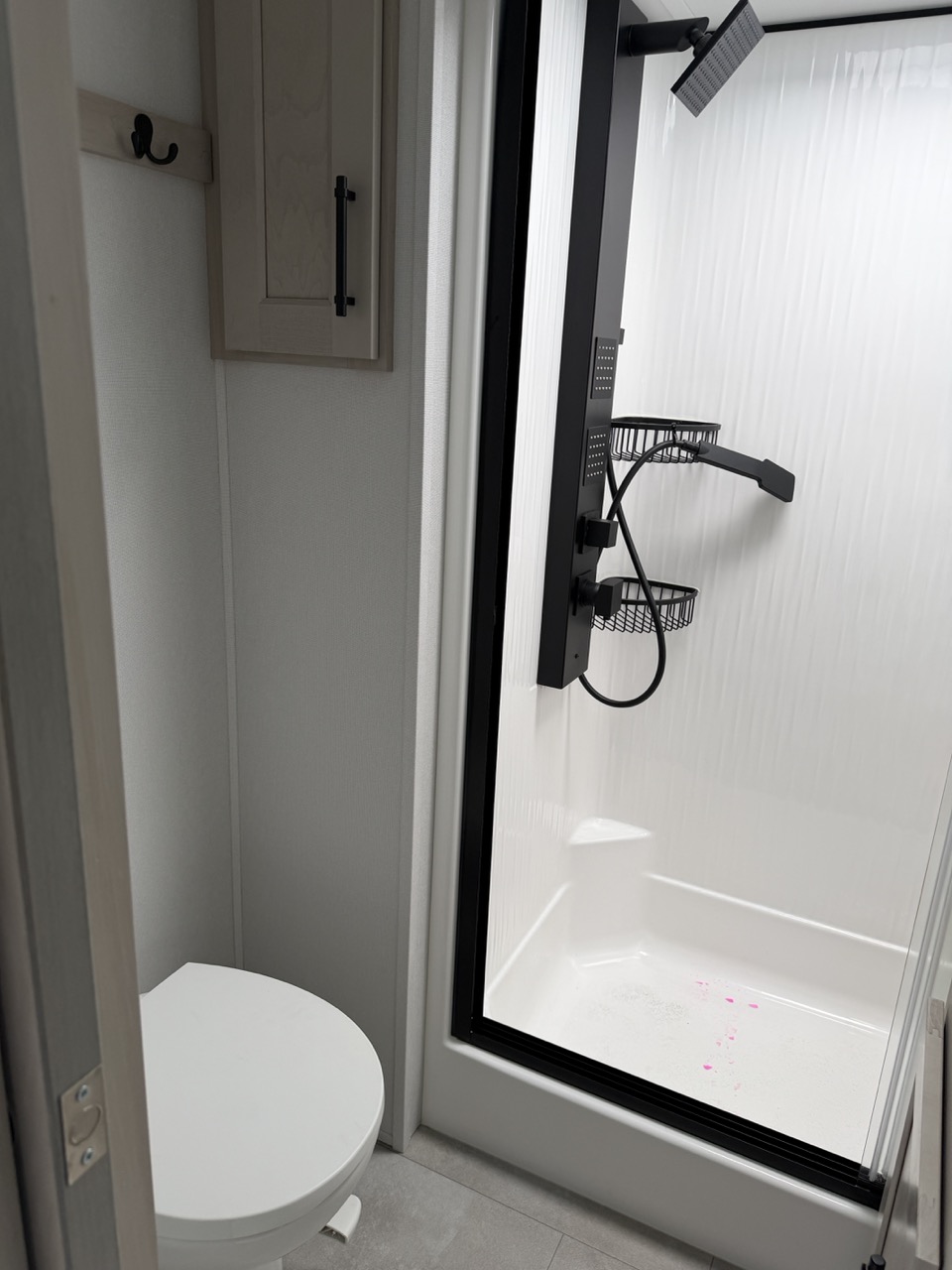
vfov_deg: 71.6
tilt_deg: -16.2
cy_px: 635
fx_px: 880
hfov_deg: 56.8
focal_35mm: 24
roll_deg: -2.9
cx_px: 476
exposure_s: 1/121
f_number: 1.78
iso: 100
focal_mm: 6.76
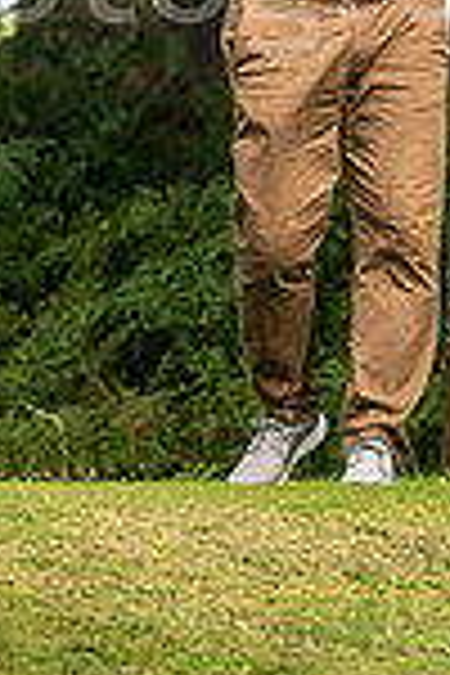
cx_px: 284
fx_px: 16855
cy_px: -220
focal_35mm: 899
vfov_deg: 2.3
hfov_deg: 1.5
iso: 160
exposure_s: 1/640
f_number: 5
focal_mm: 300
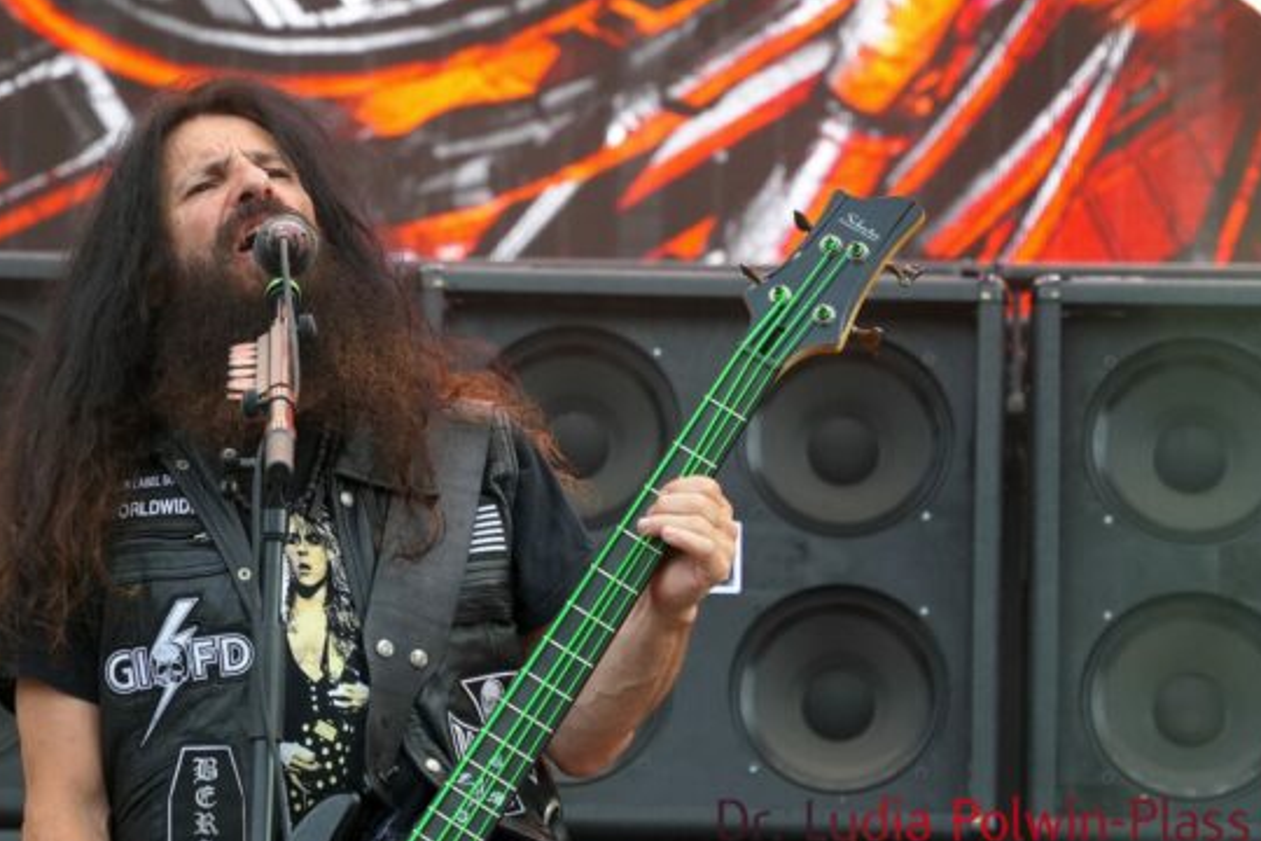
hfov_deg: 9.1
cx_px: 523
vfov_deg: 6.1
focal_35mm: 226
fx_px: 7916
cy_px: 467
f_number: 5.6
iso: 640
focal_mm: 106
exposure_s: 1/200
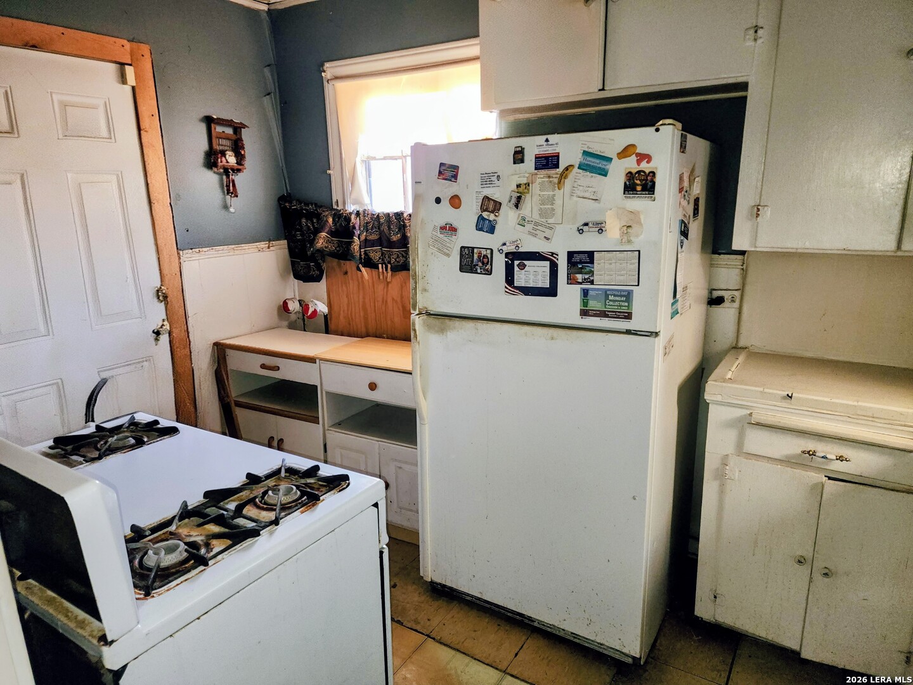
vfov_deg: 58.9
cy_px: 342
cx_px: 456
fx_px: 607
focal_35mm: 23
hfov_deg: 73.9
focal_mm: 6.4
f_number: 1.8
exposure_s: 1/30
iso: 100
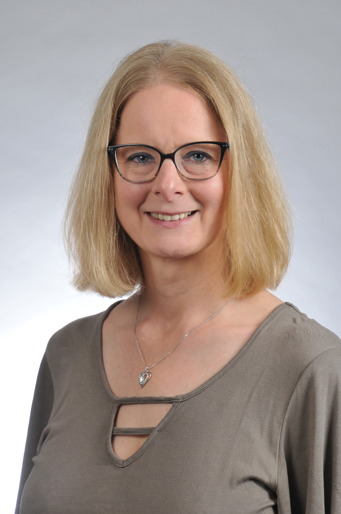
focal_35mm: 112
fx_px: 1603
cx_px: 170
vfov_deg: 18.2
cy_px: 257
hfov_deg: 12.1
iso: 320
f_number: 5.6
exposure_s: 1/125
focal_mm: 75
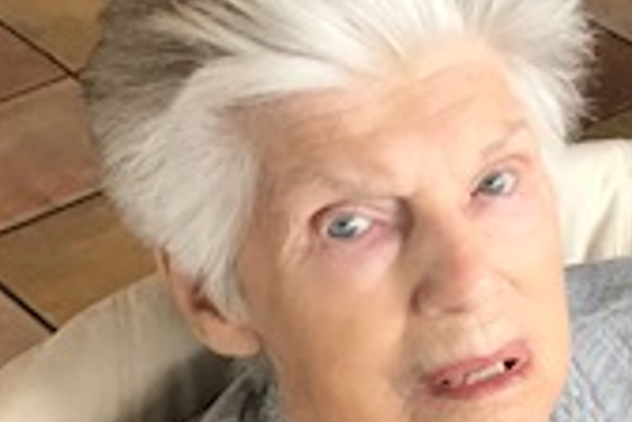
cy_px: 237
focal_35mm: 111
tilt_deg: -33.3
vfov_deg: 12.3
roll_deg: -2.1
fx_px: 1949
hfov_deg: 16.3
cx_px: 1035
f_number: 1.8
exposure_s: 1/100
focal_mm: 3.99
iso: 40
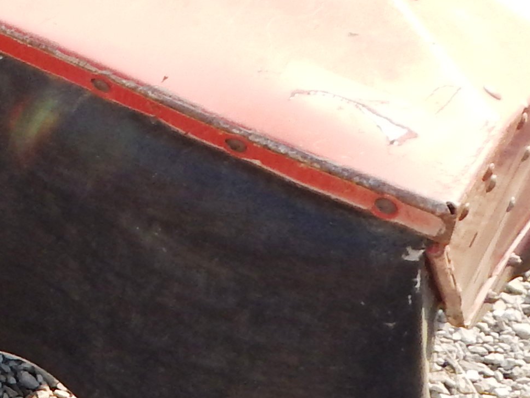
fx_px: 1608
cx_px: -581
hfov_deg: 14.8
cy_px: 15
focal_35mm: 105
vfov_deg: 13.9
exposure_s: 1/400
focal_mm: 4
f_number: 3
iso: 125
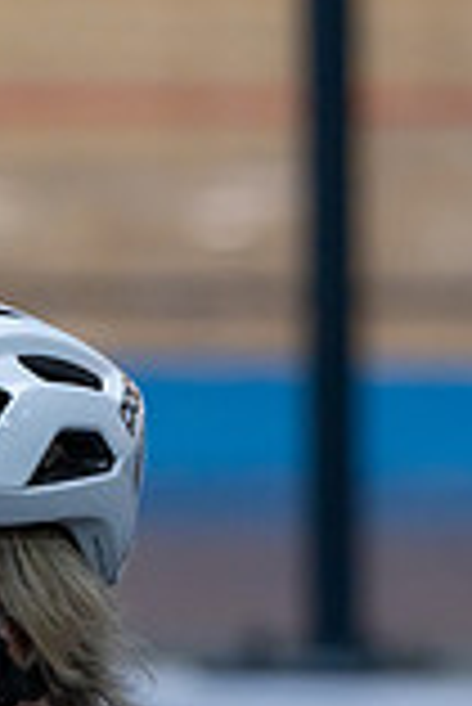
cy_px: 684
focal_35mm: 435
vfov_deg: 4.7
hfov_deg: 3.2
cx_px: -175
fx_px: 8536
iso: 3200
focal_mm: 152
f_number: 3.5
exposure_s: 1/1000
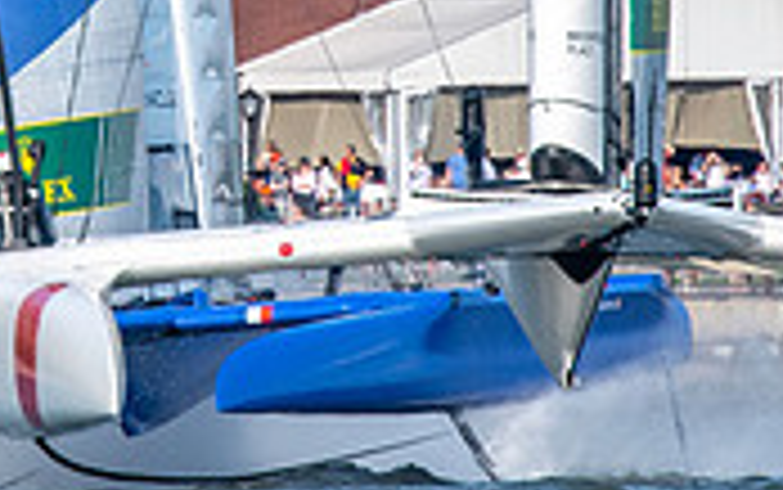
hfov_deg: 0.8
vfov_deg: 0.5
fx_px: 53126
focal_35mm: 2488
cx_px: 112
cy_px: -180
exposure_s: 1/2500
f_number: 5.6
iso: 500
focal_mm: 420
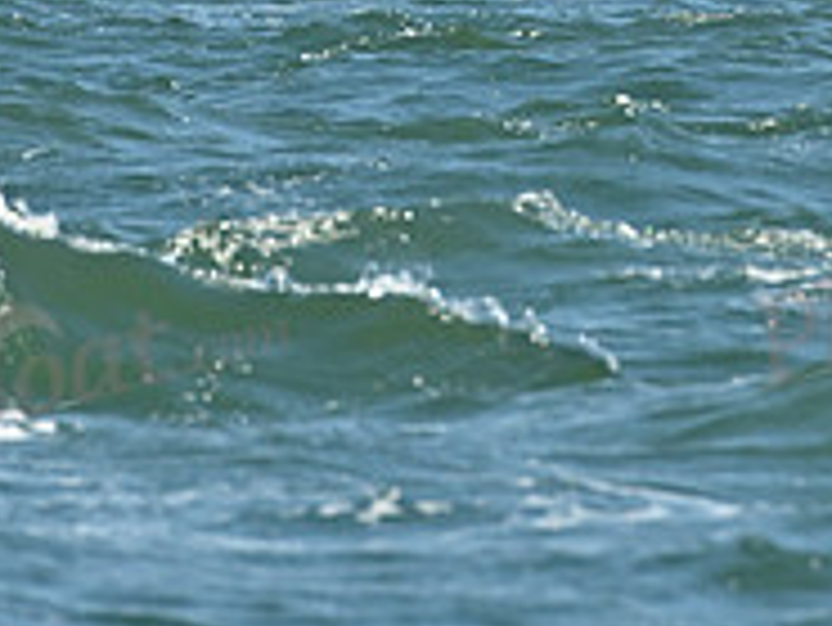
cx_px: 524
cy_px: -356
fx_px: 14527
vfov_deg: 2.5
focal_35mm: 604
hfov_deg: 3.3
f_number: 7.1
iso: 320
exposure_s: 1/1600
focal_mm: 200
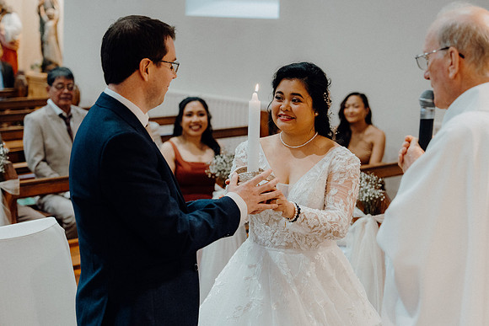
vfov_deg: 19.5
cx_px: 244
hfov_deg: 28.8
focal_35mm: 70
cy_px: 163
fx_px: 951
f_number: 3.2
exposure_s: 1/160
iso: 2500
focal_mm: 70
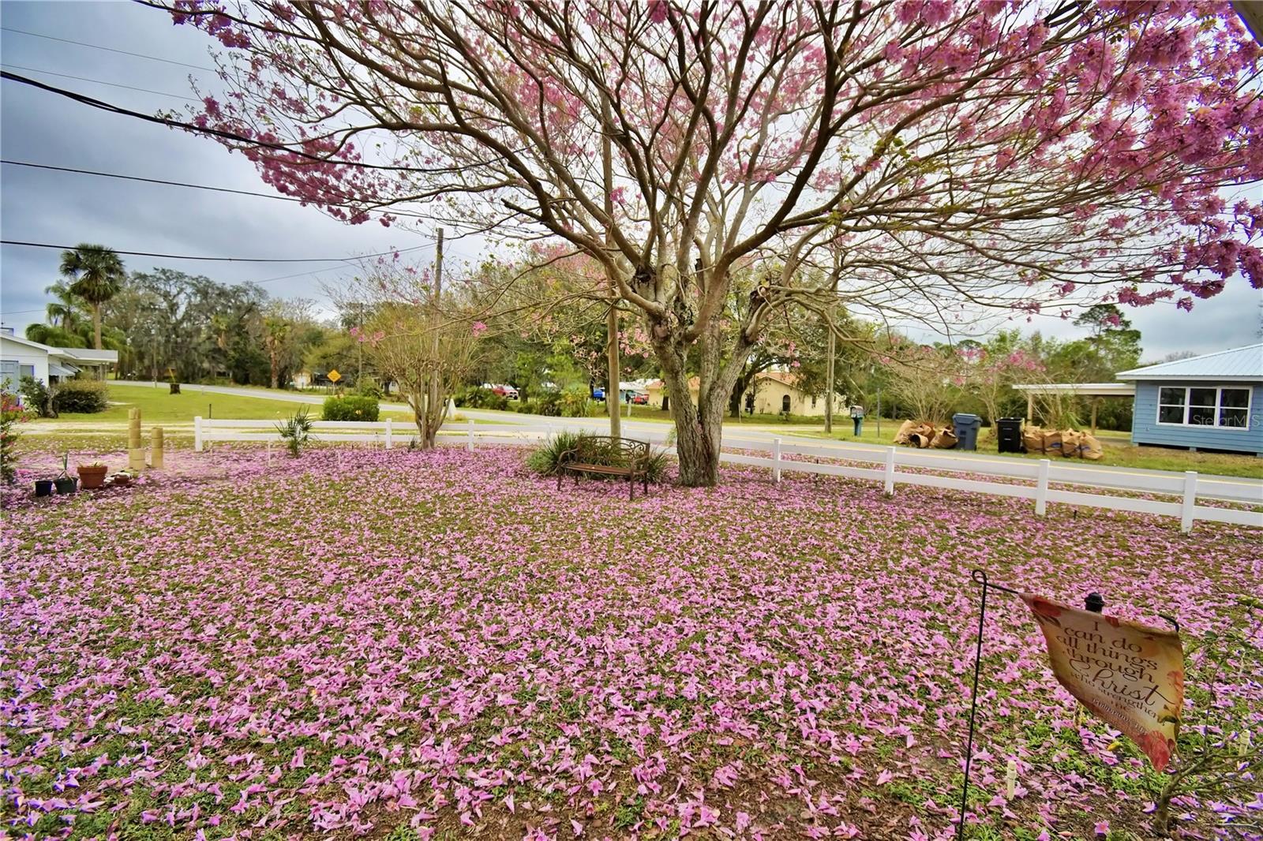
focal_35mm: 15
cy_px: 420
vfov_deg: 77.3
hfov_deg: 100.4
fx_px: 526
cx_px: 632
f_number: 4.5
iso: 100
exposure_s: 1/800
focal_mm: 10
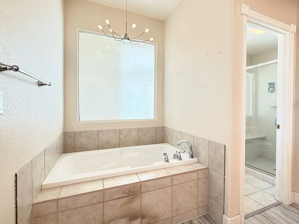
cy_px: 108
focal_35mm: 19
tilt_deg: -0.7
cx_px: 176
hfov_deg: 83.9
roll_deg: -1.0
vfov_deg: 68.6
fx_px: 164
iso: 160
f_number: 2.2
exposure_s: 1/120
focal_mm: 2.22
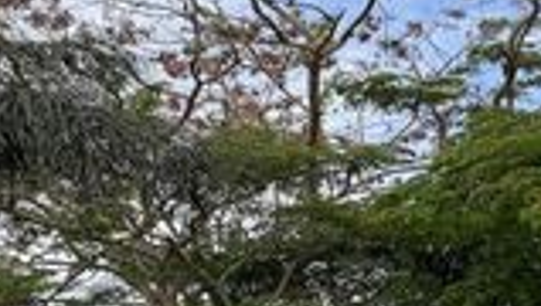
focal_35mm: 82
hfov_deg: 21.7
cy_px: 413
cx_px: -265
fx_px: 1178
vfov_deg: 14.1
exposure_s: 1/3145
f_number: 1.78
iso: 80
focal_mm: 6.76
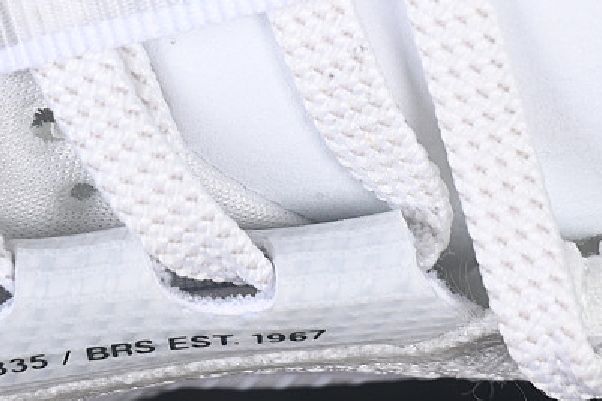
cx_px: 233
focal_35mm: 202
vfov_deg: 6.7
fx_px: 3376
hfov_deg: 10.2
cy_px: -108
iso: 160
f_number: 7.1
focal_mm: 50
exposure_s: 1/80
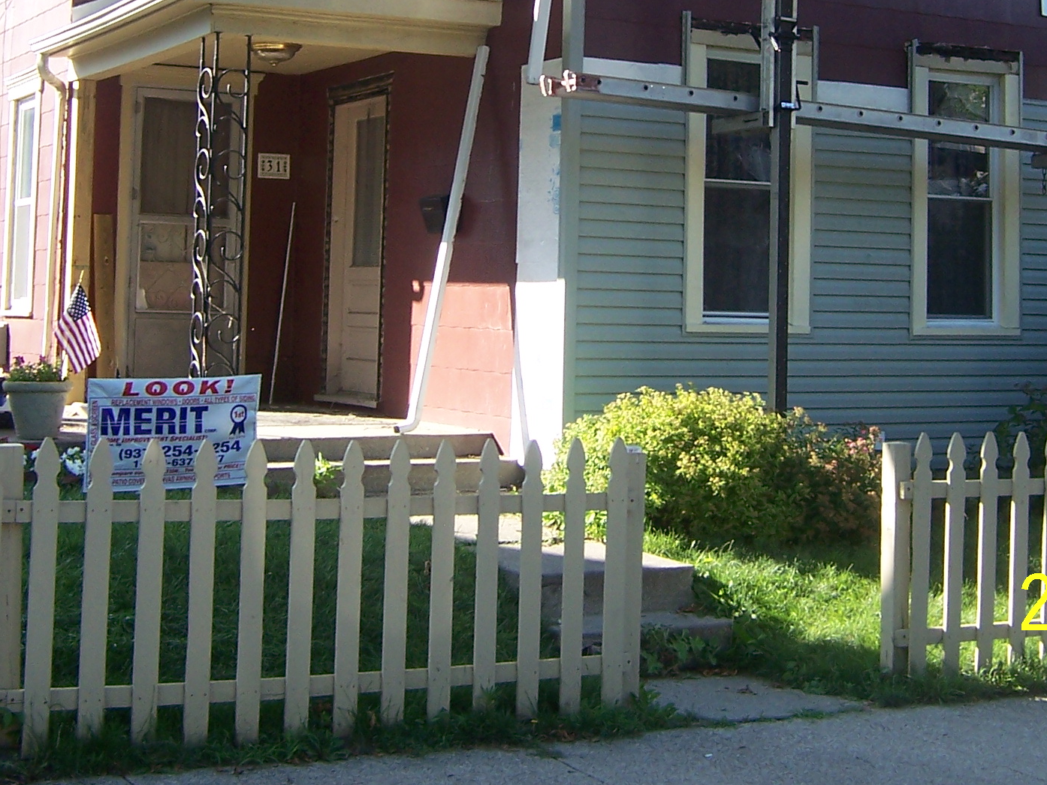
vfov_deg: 23.4
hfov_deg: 31.7
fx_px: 1845
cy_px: 70
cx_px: 532
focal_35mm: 61
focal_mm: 5.5
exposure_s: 1/180
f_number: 3.4
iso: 80
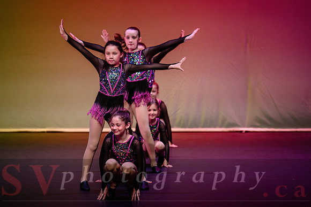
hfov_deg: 9.4
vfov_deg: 6.3
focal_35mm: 218
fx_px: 1885
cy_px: 116
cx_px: 156
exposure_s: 1/640
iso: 1600
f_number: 2.8
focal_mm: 190
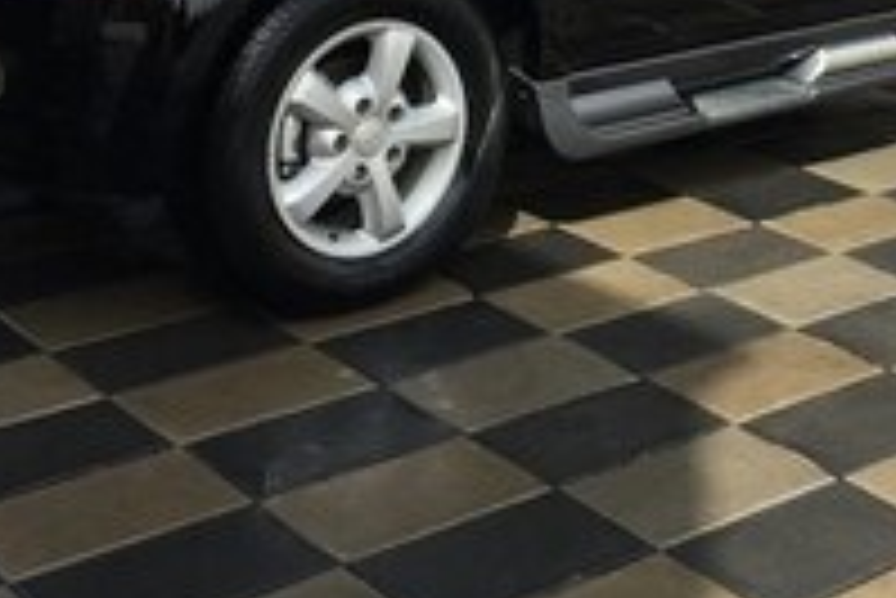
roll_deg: -1.2
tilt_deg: -5.3
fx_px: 1868
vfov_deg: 16.8
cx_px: 662
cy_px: -247
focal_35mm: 75
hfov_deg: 26.7
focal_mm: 4.15
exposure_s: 1/1582
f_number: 2.2
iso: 32
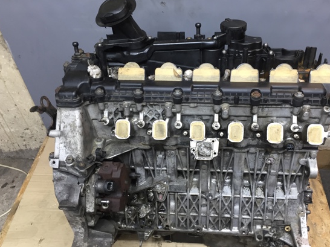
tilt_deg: -45.9
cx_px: 188
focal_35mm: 34
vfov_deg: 41.8
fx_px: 324
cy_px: 128
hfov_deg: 53.8
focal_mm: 4.15
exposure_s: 1/33
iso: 80
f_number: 2.2
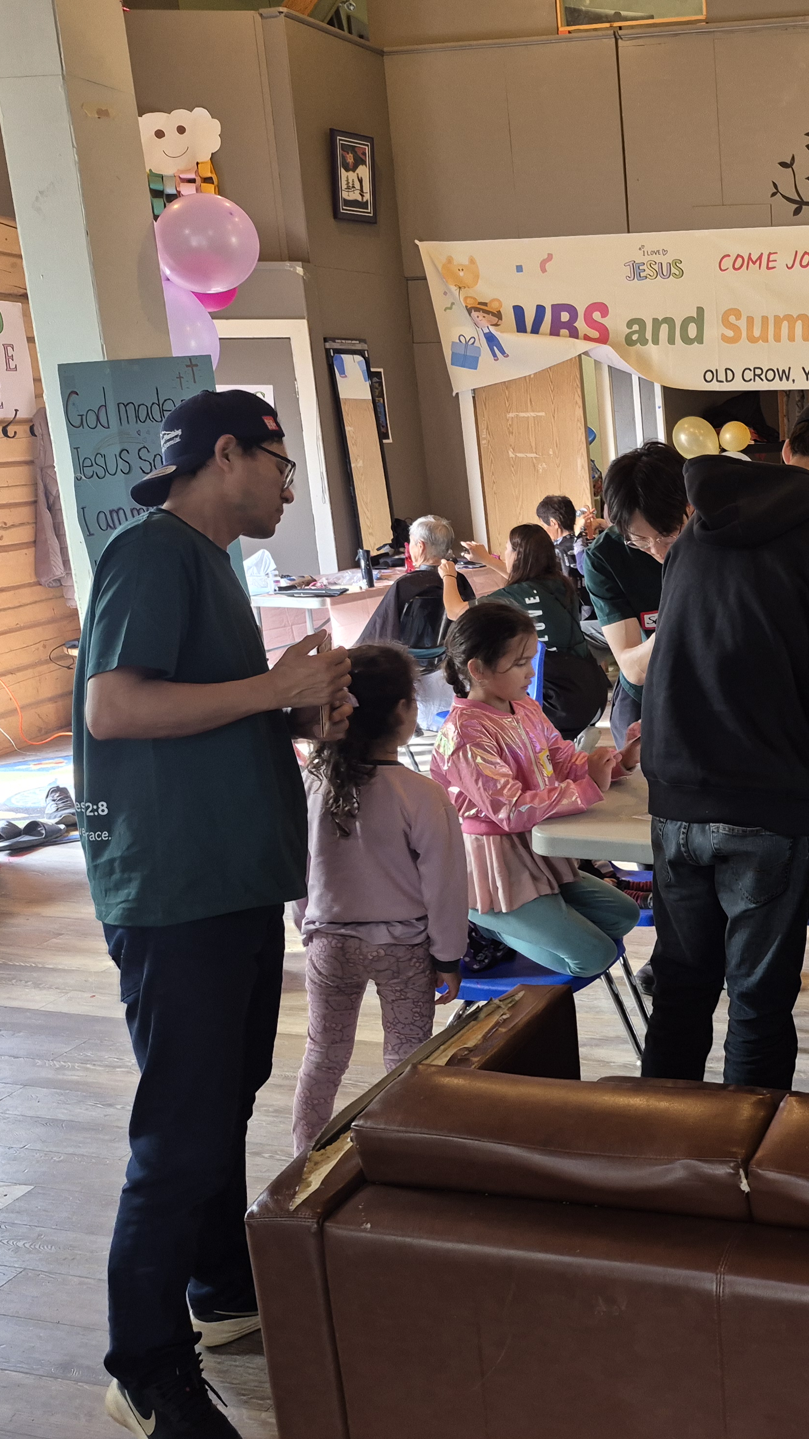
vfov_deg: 58.0
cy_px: 708
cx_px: 934
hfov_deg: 30.3
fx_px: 1297
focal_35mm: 34
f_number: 1.8
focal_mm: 5.4
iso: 160
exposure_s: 1/50
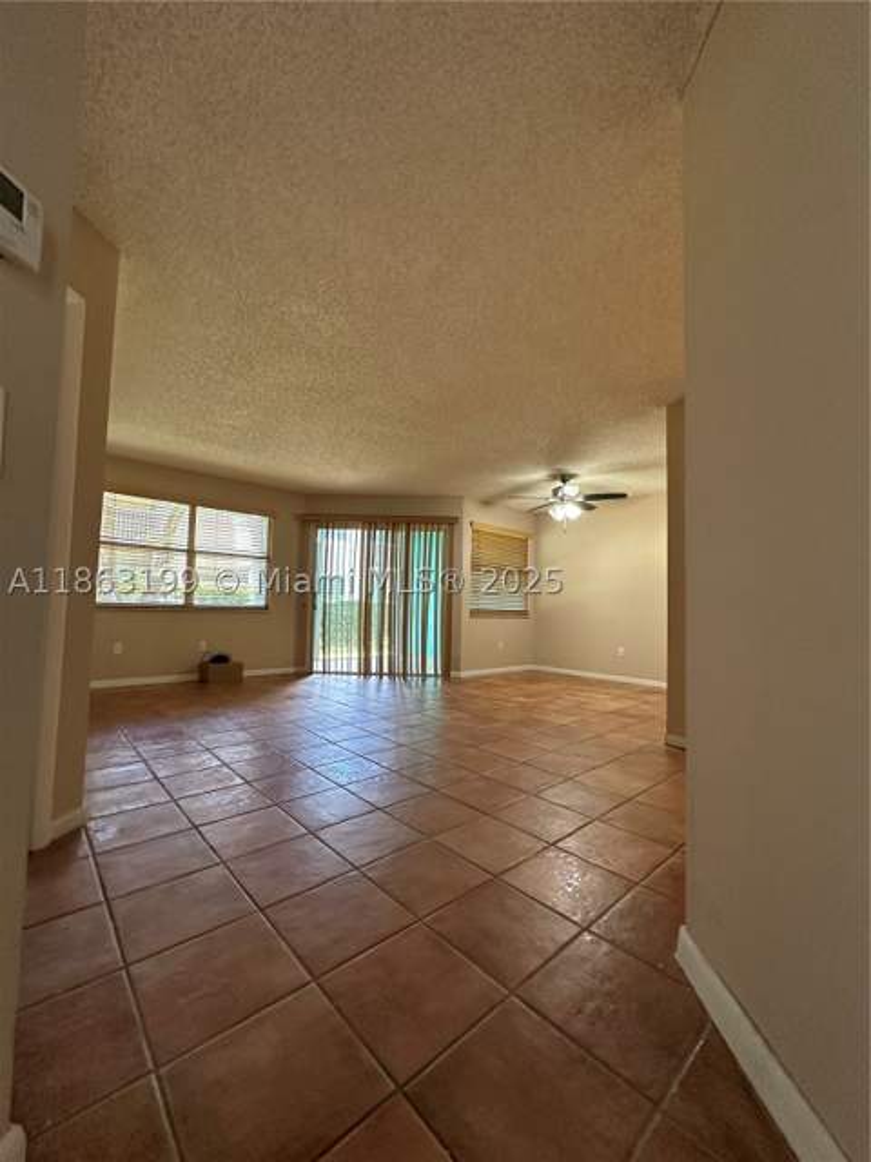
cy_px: 581
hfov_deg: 85.7
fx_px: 470
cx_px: 436
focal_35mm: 14
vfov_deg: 102.1
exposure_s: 1/60
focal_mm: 2.22
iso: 250
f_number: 2.2
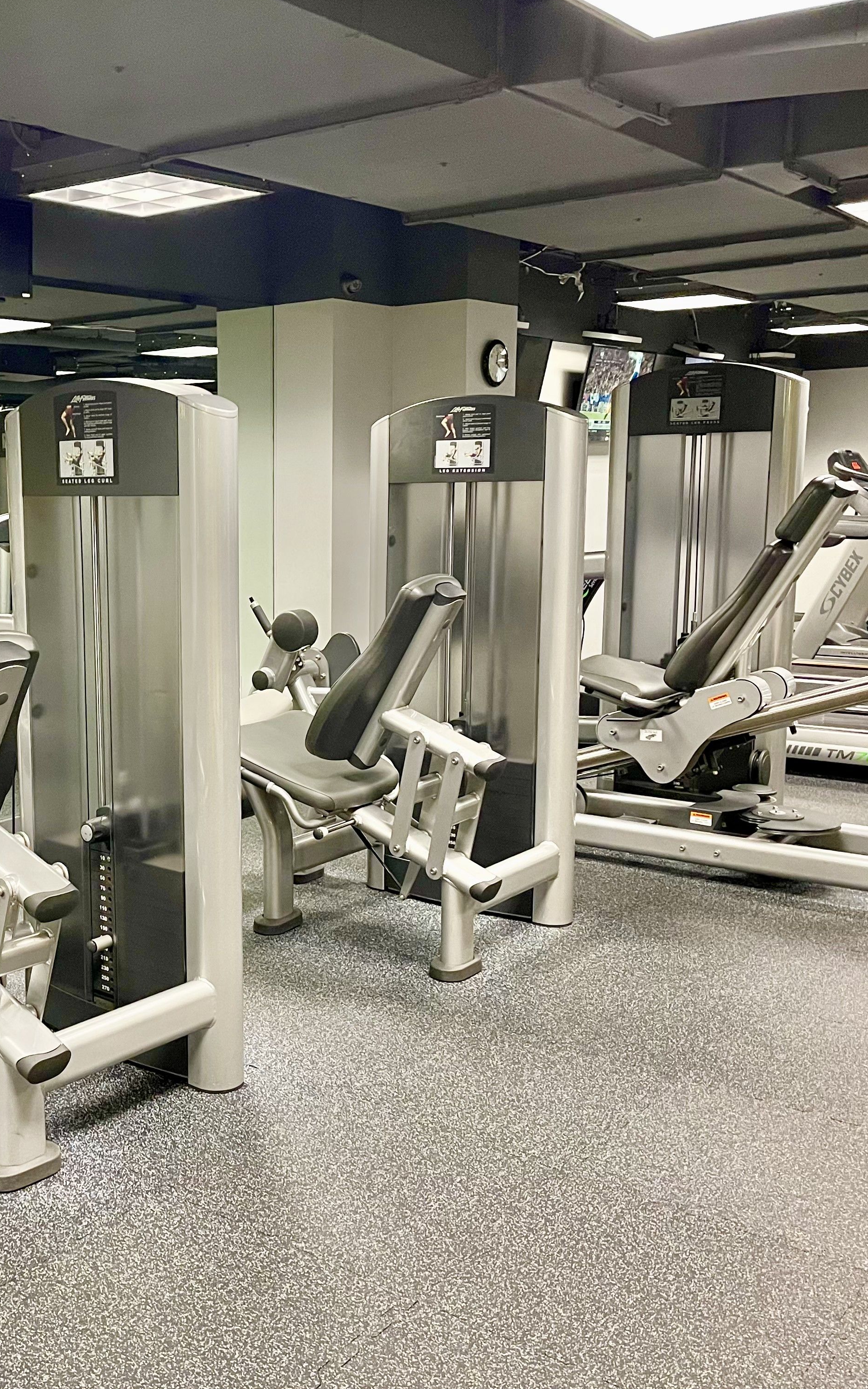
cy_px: 693
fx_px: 1400
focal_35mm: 37
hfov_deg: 33.4
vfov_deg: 52.7
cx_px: 165
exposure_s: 1/60
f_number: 1.6
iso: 400
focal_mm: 5.1
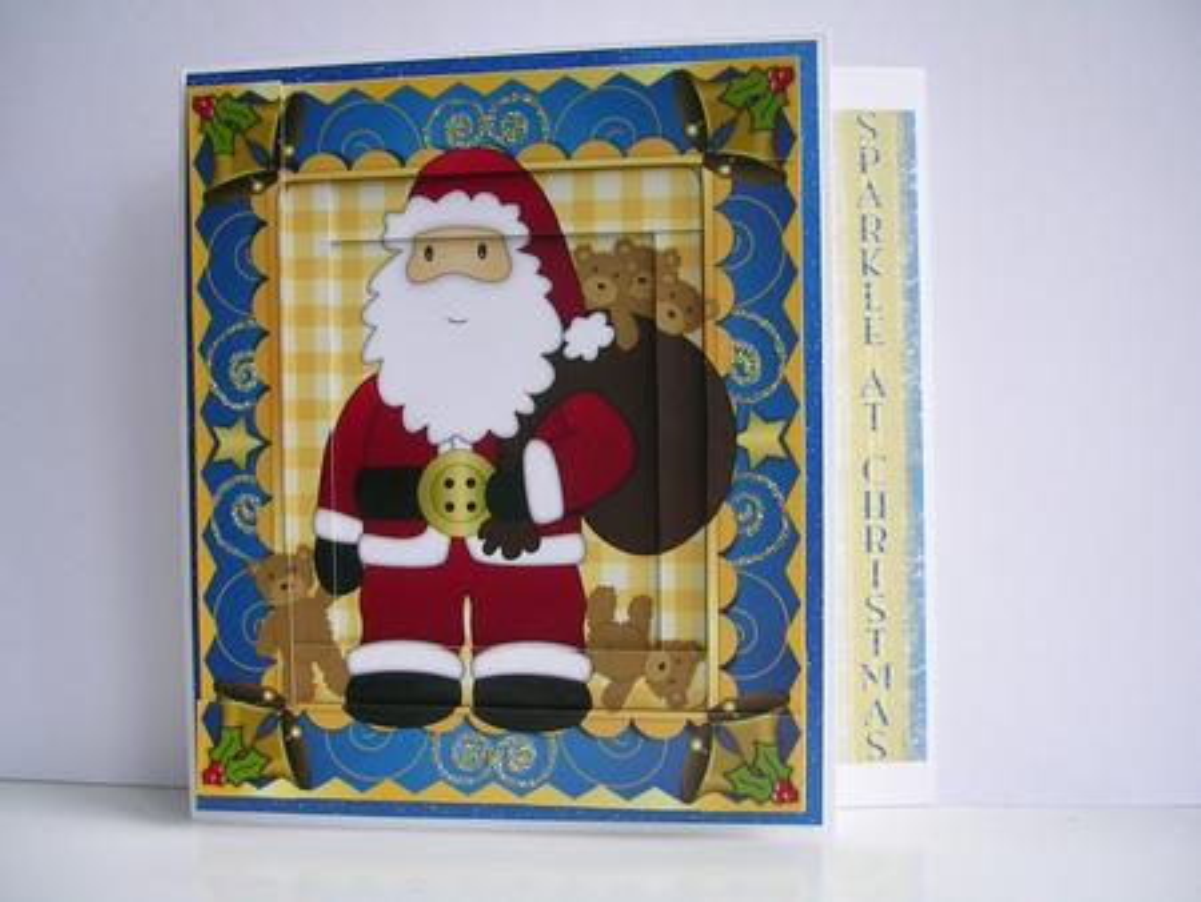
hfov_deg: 49.0
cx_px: 600
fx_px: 1319
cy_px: 451
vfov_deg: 37.8
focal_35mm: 38
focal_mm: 5.8
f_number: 2.8
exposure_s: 1/9.3
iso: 50
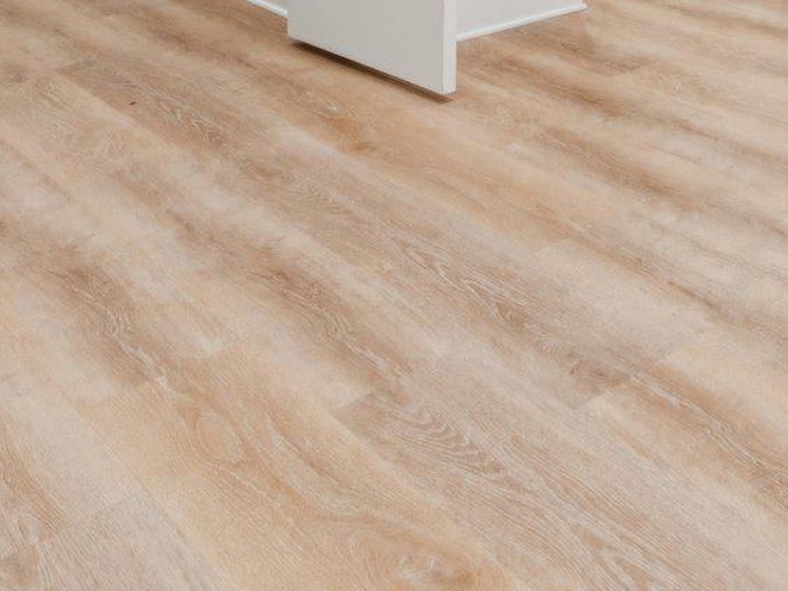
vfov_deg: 23.9
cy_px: -282
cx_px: 952
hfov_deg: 32.1
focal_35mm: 49
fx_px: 1115
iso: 320
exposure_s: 1/10
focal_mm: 14
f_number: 10
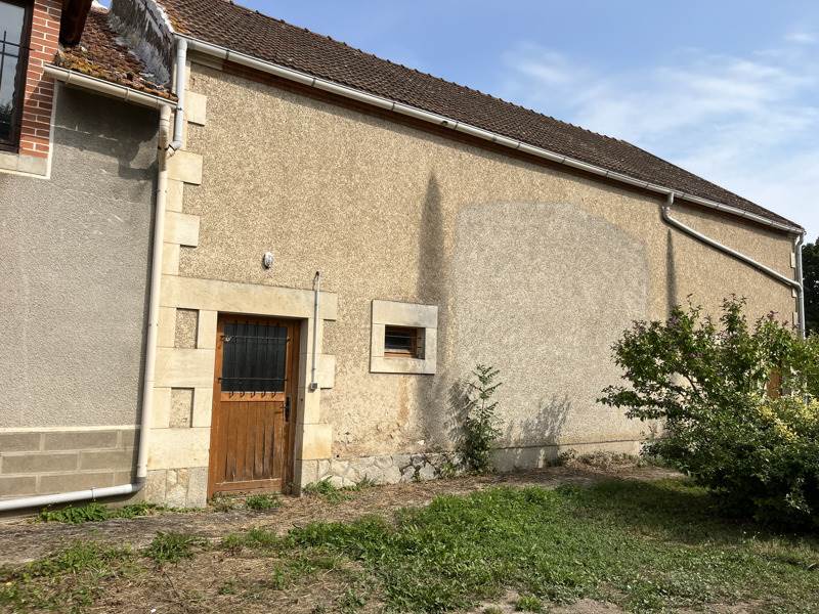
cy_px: 307
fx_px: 615
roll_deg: -1.2
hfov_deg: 67.3
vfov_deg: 53.1
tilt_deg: +4.8
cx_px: 410
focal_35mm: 26
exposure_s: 1/4310
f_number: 1.6
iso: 50
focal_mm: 5.1
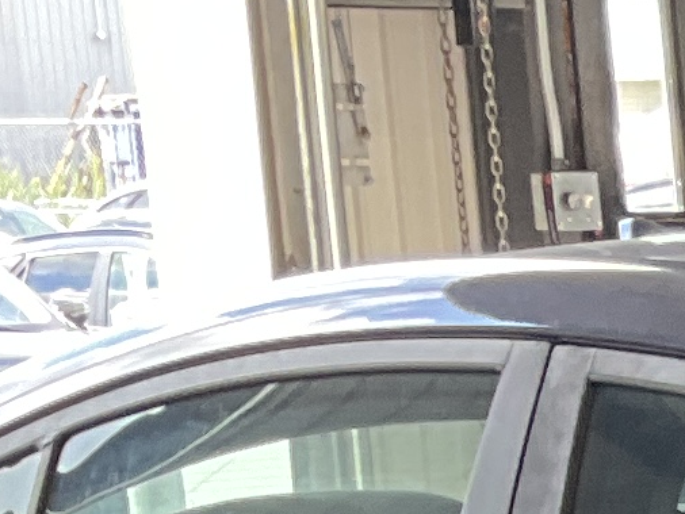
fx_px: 4573
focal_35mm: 231
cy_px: 1574
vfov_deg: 5.9
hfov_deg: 7.6
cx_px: 1978
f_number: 1.8
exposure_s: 1/122
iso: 64
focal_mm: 3
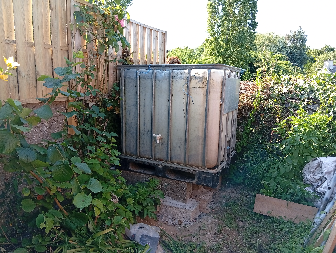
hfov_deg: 67.2
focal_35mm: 26
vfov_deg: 53.2
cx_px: 168
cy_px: 126
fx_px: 253
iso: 63
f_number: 1.8
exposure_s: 1/100
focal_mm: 3.96
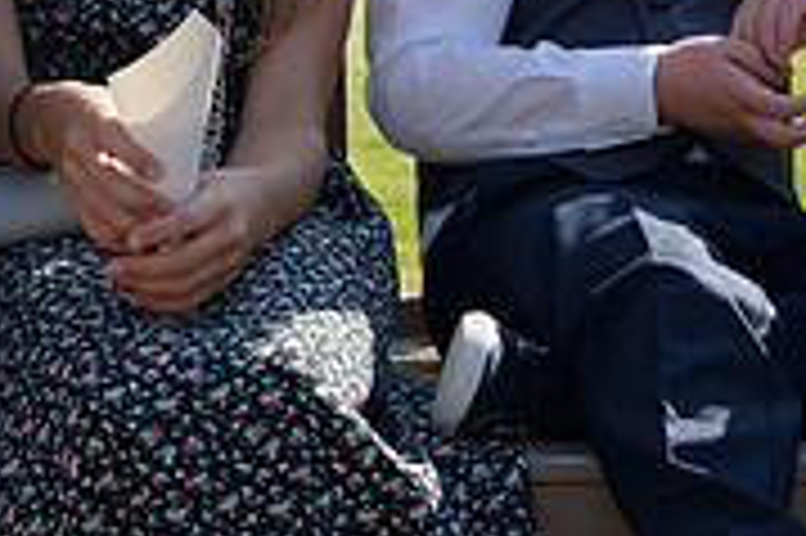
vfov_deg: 6.7
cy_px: -205
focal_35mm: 201
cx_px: -270
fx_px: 4496
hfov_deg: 10.0
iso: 250
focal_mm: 62
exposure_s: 1/500
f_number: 7.1
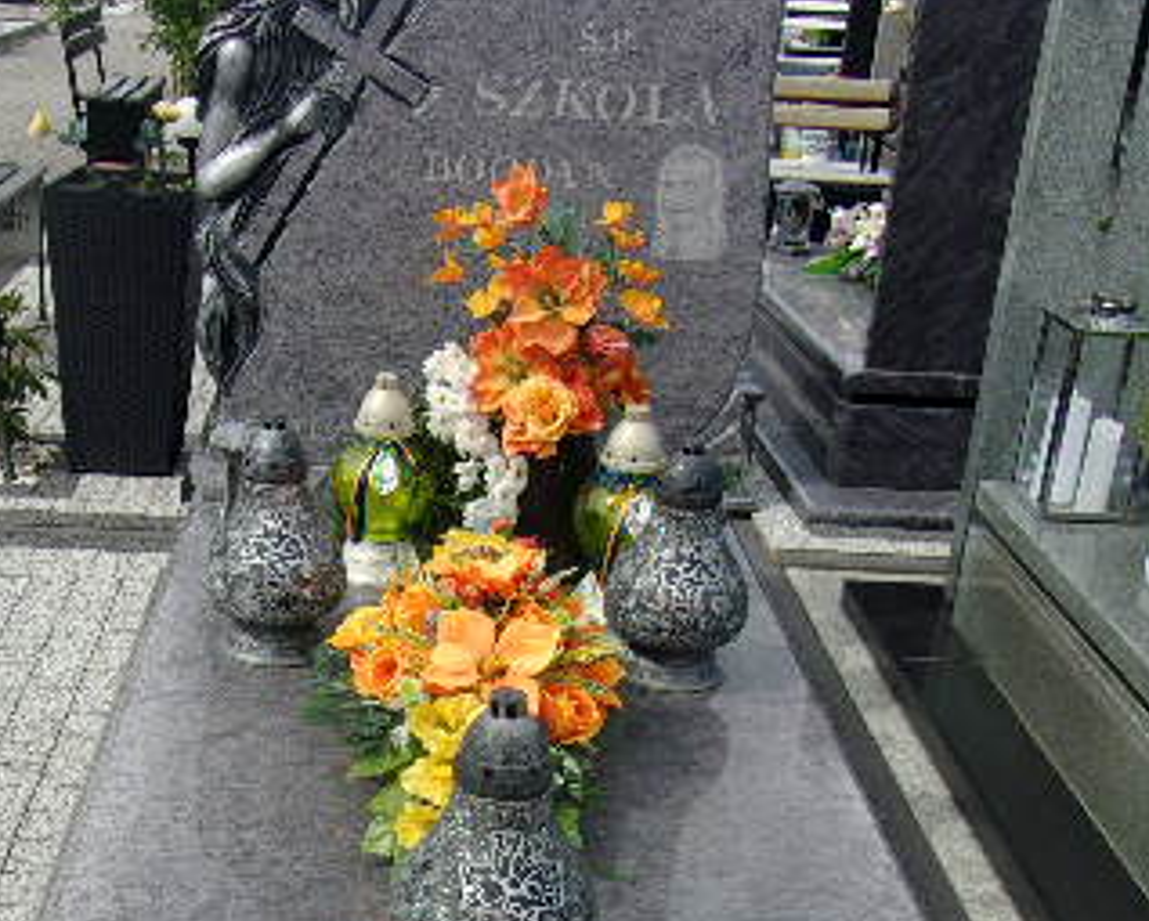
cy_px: 708
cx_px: 376
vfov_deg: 28.2
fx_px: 1804
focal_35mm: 53
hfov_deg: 35.0
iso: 80
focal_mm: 4.9
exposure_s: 1/90
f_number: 10.4
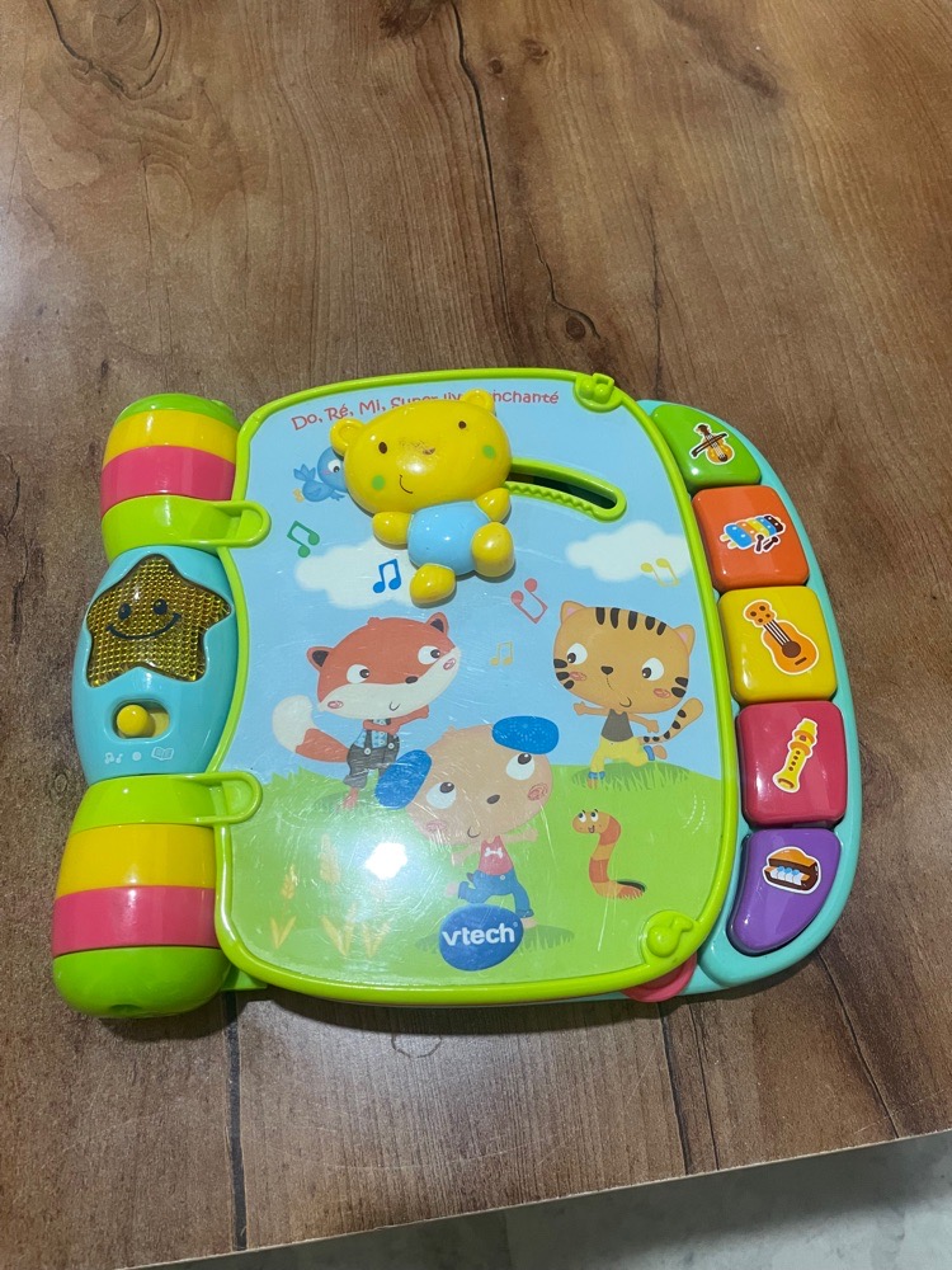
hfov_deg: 53.1
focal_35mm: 26
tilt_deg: -66.0
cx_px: 476
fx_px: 953
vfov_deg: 67.3
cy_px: 635
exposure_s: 1/60
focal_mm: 4.2
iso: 320
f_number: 1.6
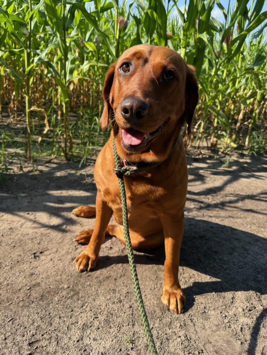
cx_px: 134
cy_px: 178
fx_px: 247
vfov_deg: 71.6
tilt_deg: -20.7
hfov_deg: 56.8
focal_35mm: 24
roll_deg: -8.2
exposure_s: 1/1292
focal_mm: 6.76
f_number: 1.78
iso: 80
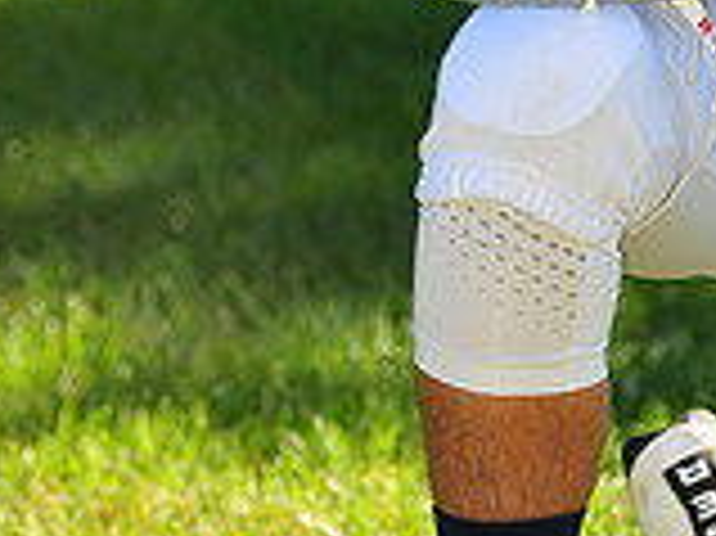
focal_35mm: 490
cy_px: -230
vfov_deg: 3.0
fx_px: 10128
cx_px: 775
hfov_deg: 4.0
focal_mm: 140
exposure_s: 1/400
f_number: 4.5
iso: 200
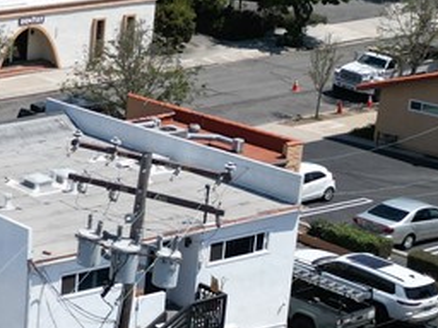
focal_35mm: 96
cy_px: 155
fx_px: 1215
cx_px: -310
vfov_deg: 15.4
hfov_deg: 17.3
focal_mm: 6.72
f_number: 1.7
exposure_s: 1/4000
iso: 120
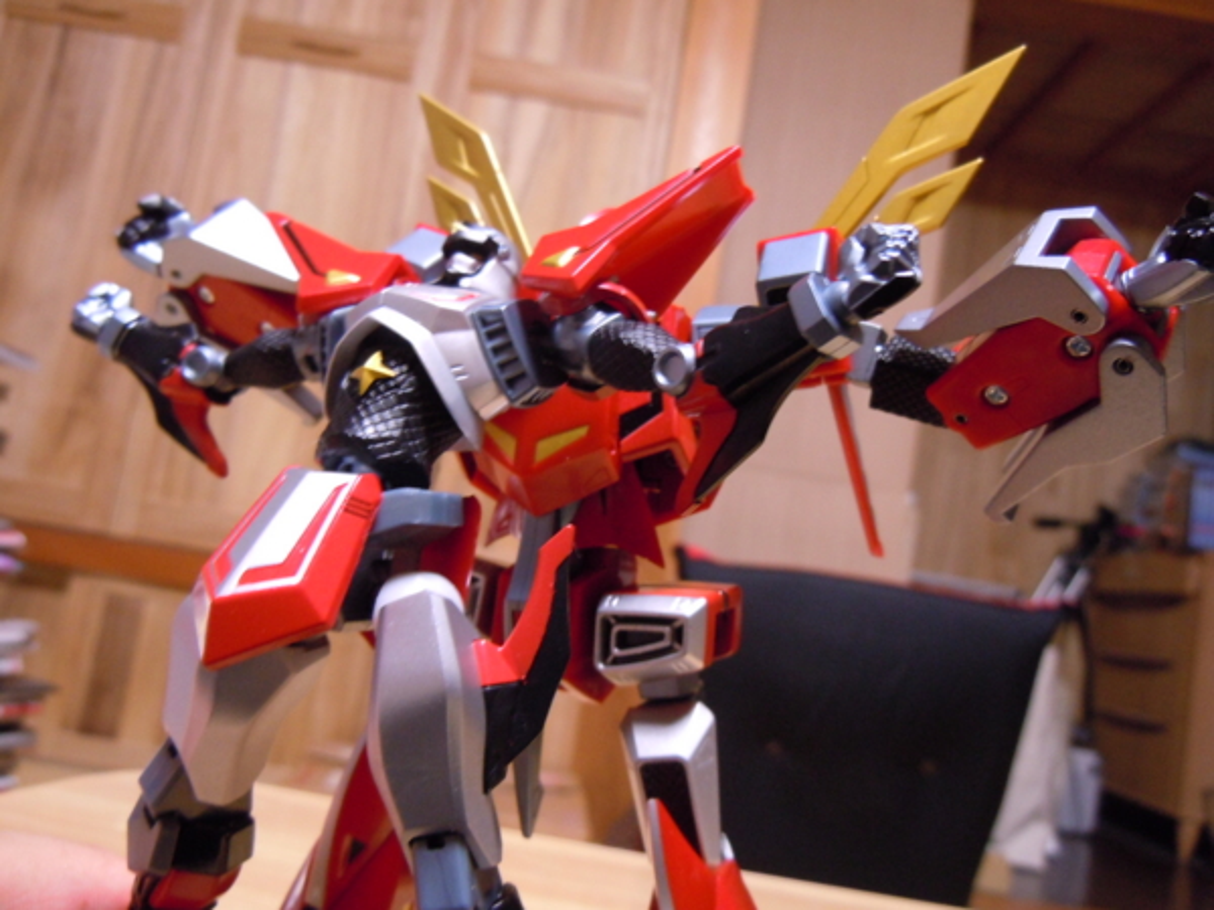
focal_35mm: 30
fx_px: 1052
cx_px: 607
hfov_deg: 60.0
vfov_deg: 46.8
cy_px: 455
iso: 400
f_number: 3.5
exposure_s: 1/10
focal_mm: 5.4
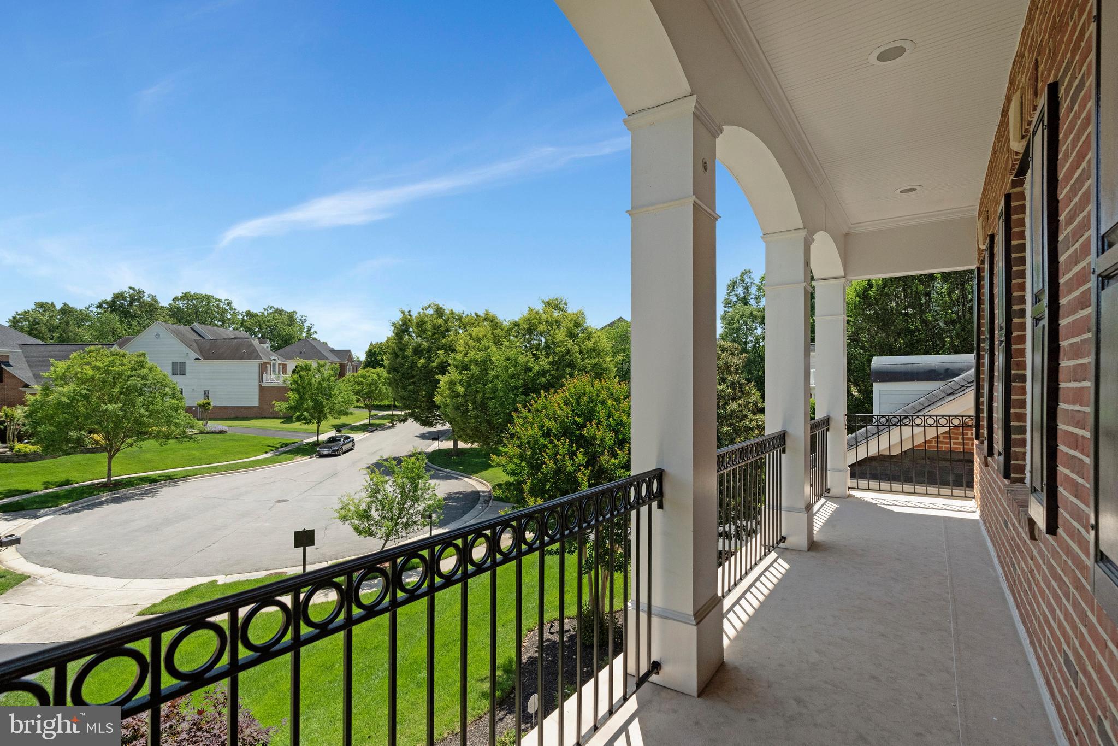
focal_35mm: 16
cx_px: 559
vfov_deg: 73.8
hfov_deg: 96.7
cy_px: 373
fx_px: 497
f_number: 7.1
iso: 1250
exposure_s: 1/1000
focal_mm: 16
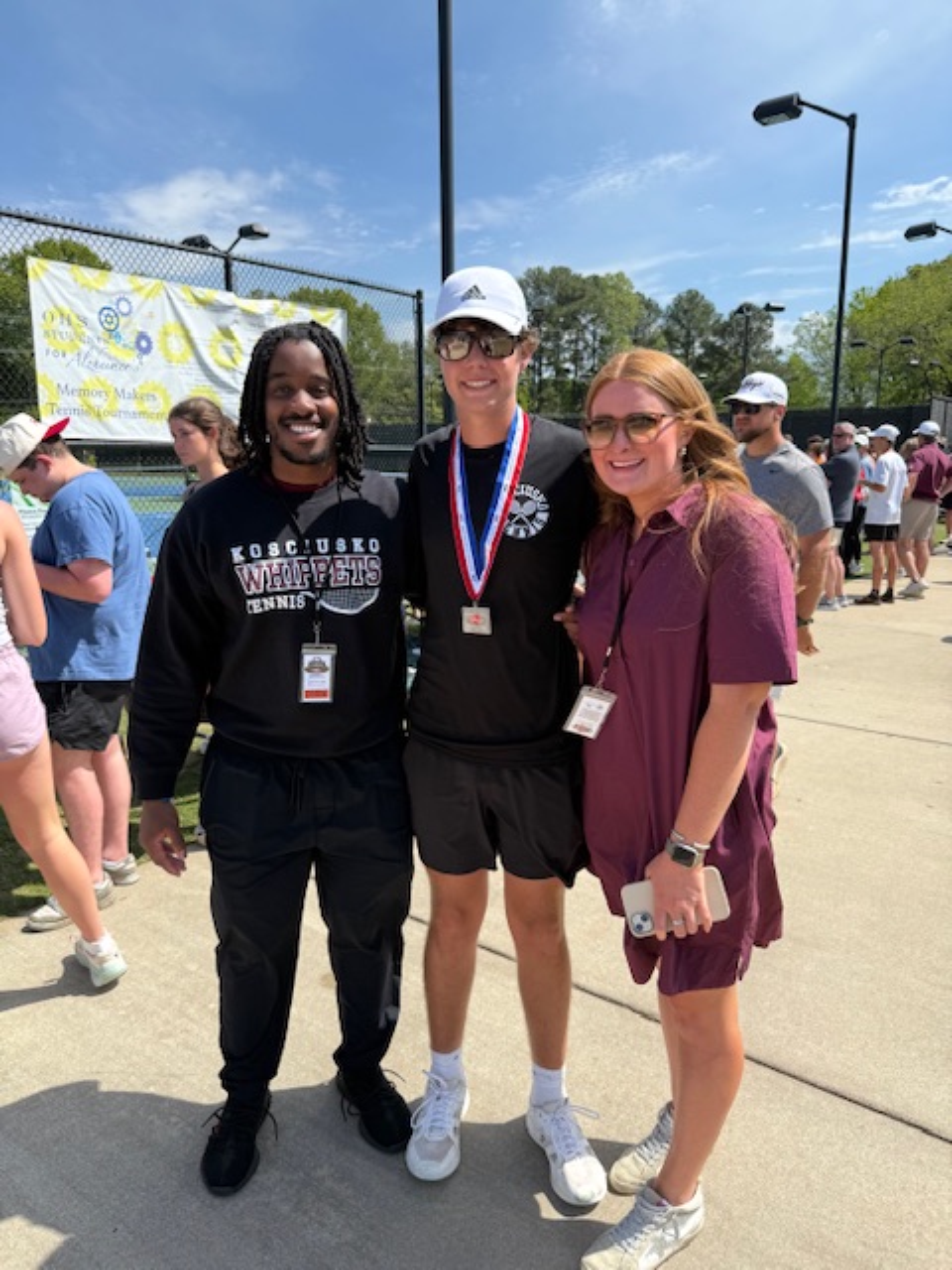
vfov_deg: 71.6
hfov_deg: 56.8
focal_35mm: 24
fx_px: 880
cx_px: 476
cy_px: 635
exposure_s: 1/3759
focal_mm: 6.76
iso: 80
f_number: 1.78
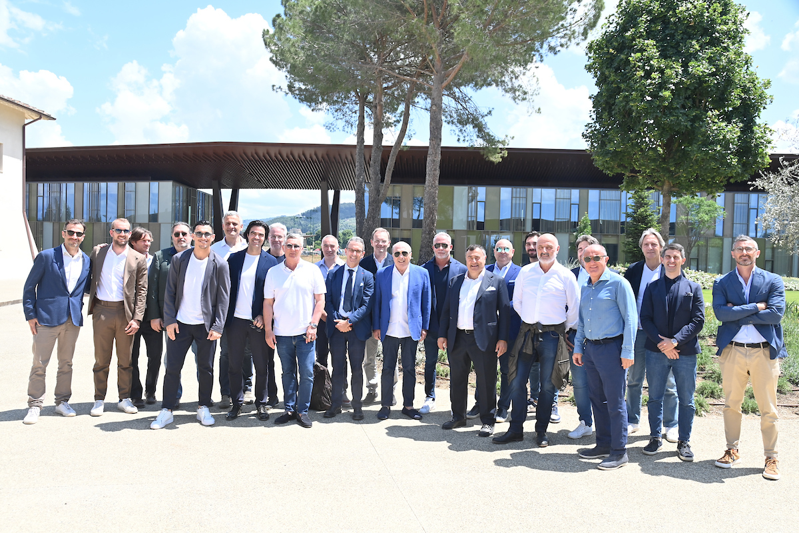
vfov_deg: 43.6
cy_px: 266
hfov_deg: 61.9
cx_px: 400
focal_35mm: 30
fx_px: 666
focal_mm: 30
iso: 400
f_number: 11
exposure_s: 1/200
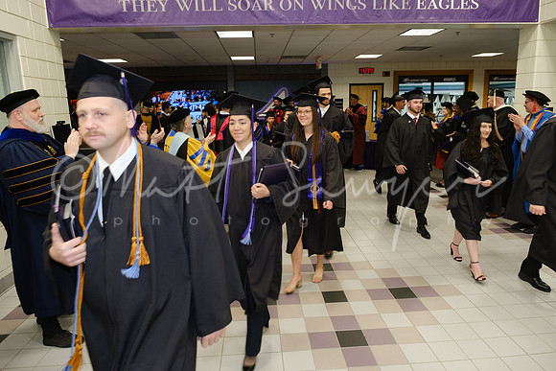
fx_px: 371
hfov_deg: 73.7
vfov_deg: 53.2
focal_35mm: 24
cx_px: 278
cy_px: 186
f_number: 3.6
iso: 1600
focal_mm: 16
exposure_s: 1/100
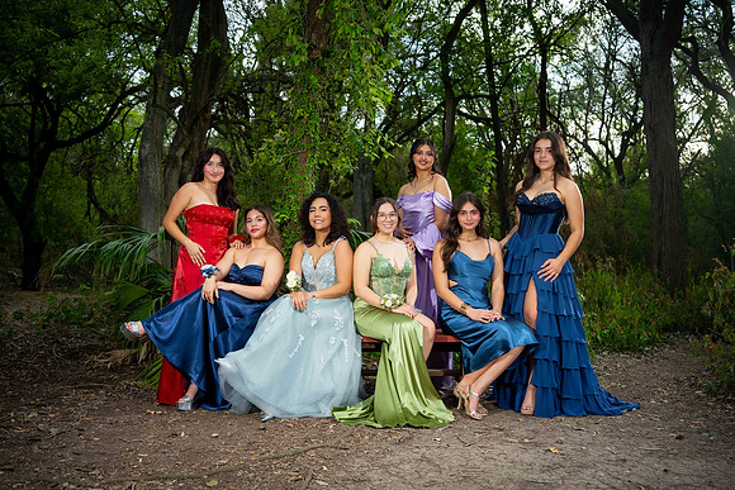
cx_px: 368
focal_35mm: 35
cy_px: 245
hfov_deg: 54.4
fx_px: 715
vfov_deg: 37.9
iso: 160
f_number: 3.2
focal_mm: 35
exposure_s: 1/200
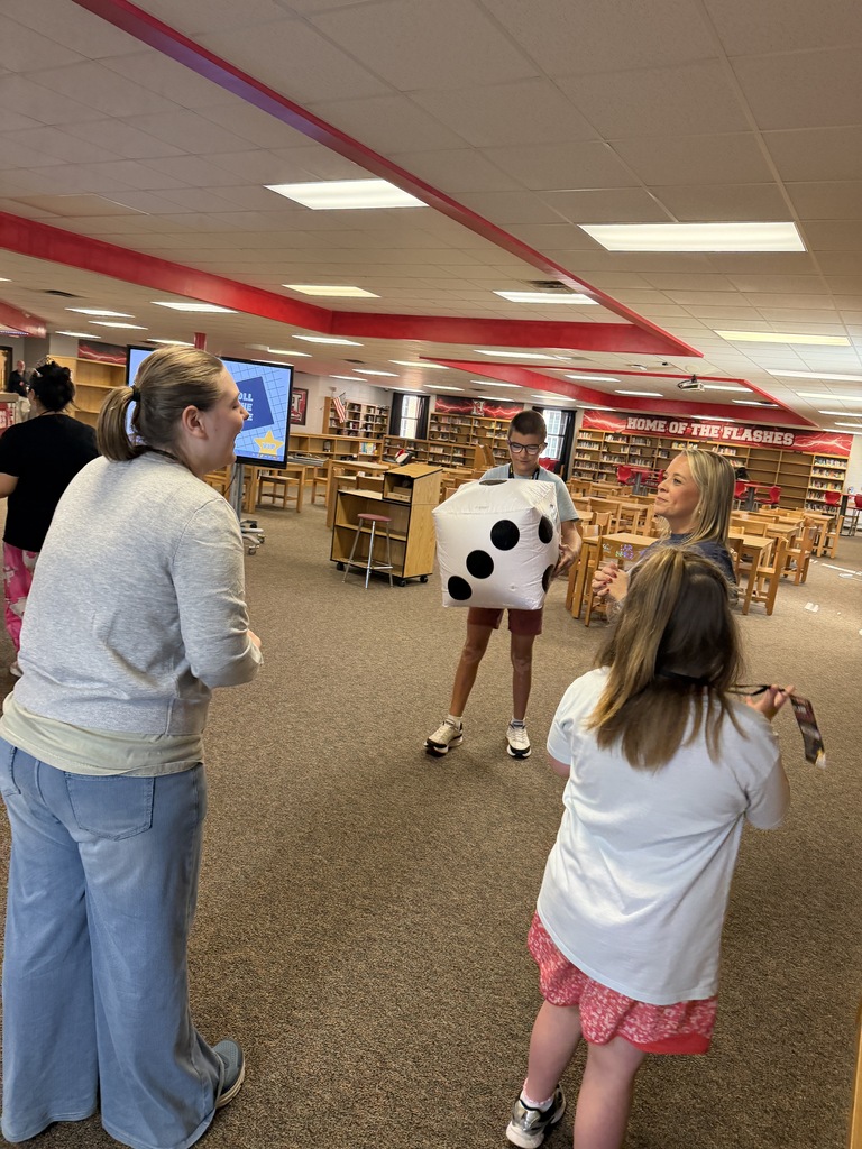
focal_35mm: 24
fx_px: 797
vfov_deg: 71.6
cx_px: 431
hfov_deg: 56.8
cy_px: 574
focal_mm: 6.76
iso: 250
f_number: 1.78
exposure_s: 1/60
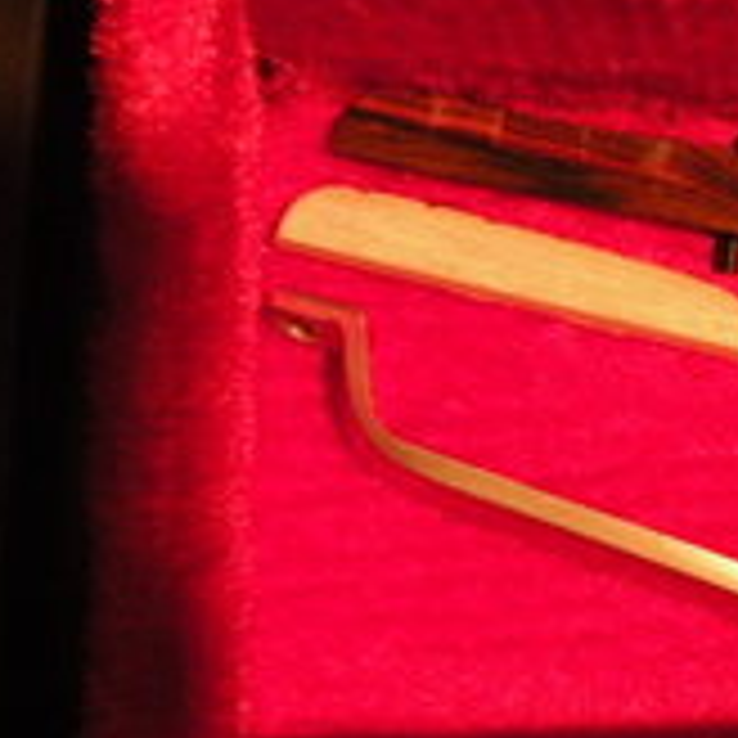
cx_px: 873
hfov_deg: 14.0
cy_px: 446
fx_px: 2919
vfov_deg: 14.4
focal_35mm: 121
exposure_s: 1/9.3
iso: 400
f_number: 3.5
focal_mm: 9.8
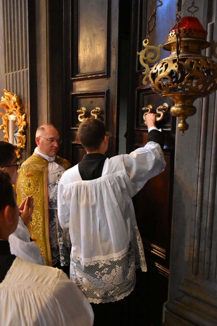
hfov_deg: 43.6
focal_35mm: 30
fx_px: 271
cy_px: 163
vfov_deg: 61.9
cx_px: 108
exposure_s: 1/60
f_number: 4
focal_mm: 20
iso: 6400
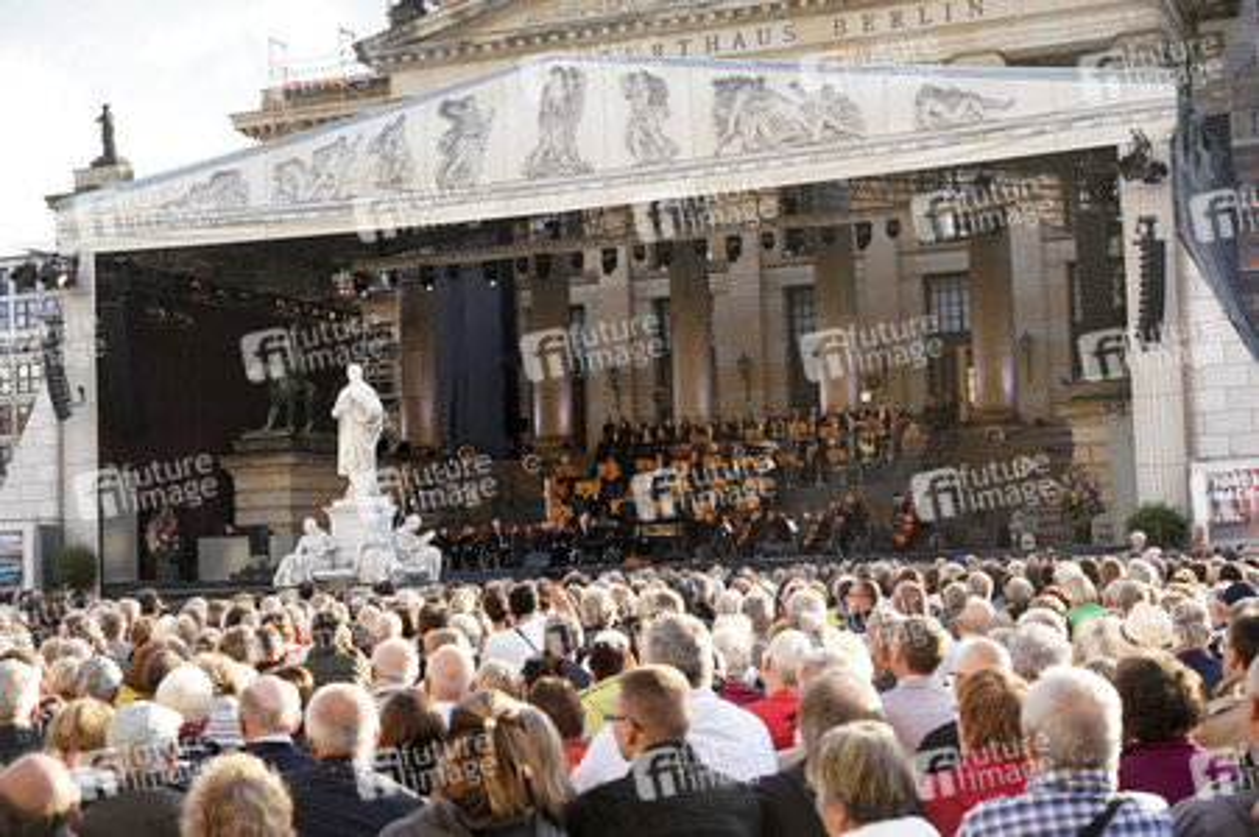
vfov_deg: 24.2
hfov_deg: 35.7
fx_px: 1957
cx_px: 630
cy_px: 418
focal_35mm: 56
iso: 640
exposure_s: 1/320
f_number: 5.6
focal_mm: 56
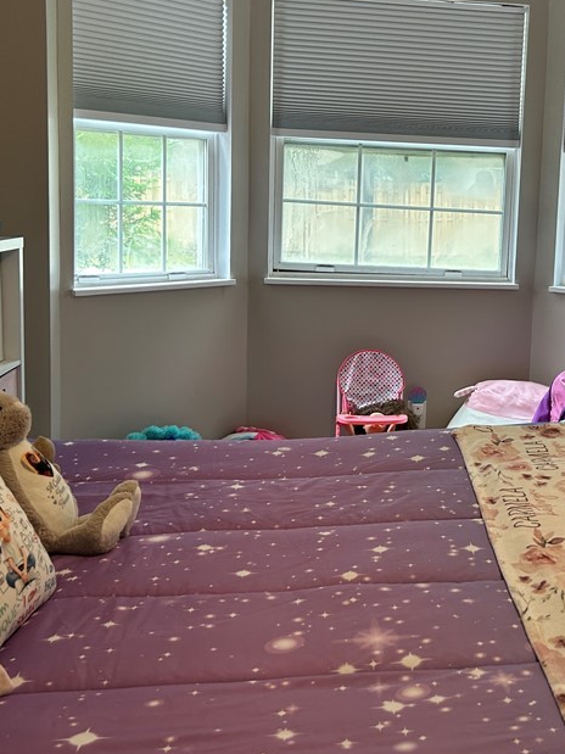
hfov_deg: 32.5
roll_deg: -2.2
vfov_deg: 43.6
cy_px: 298
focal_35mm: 43
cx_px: 466
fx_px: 936
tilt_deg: -6.8
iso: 100
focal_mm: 5.7
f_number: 1.5
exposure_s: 1/120
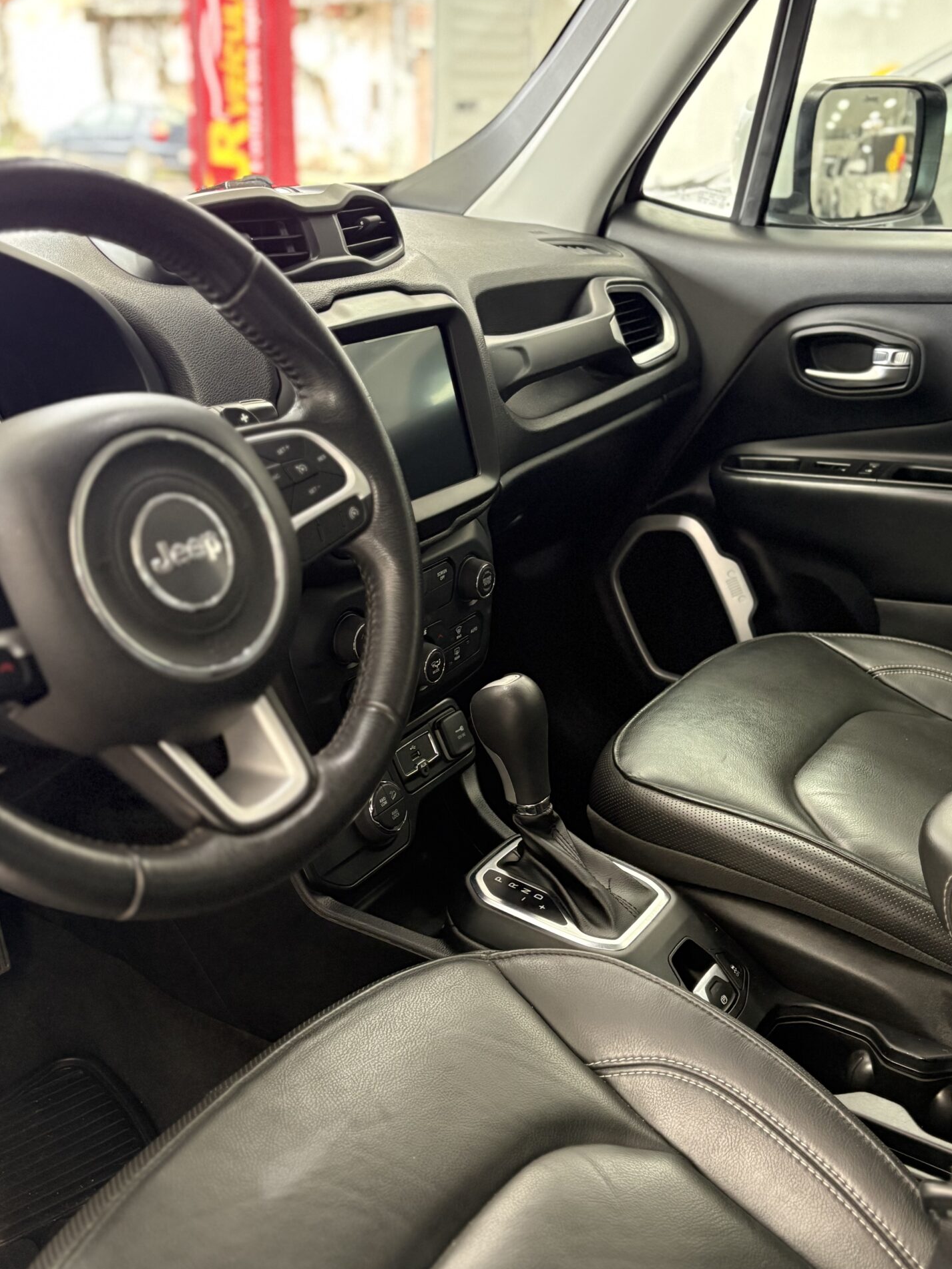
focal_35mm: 35
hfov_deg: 40.7
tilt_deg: -22.6
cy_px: 633
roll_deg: -1.1
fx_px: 1284
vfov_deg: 52.6
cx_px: 448
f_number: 1.6
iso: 500
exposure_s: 1/49
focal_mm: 5.96
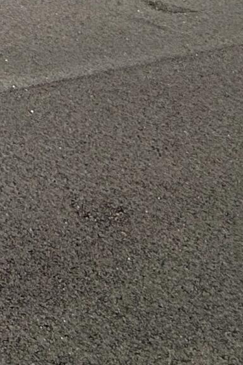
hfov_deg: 12.0
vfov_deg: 19.1
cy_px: -317
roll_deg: +0.3
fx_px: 770
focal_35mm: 76
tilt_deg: +4.2
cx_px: -430
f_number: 2.2
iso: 50
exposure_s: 1/3663
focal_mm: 2.22
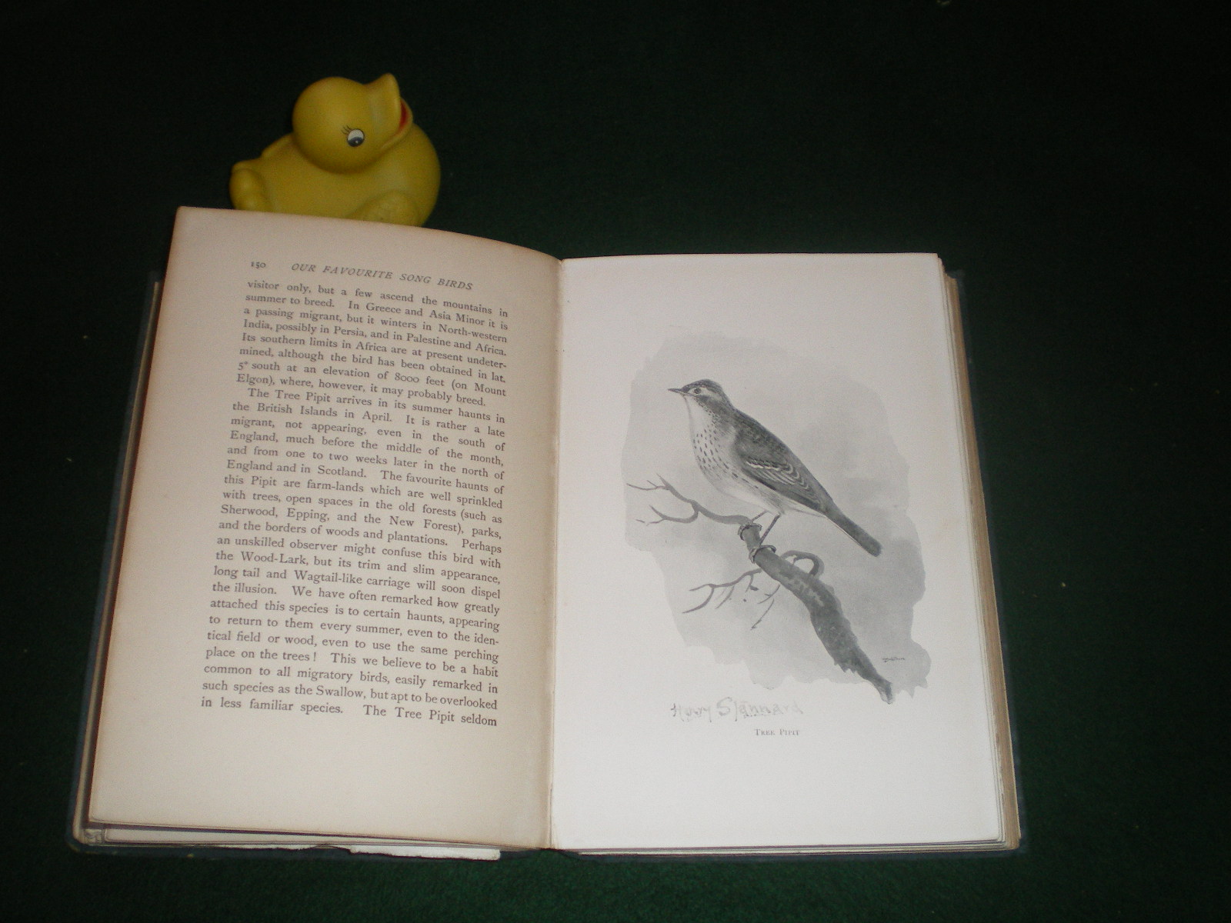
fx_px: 1351
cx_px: 616
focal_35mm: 38
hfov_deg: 49.0
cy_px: 462
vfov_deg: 37.7
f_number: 3.1
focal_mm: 6.3
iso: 200
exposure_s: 1/50
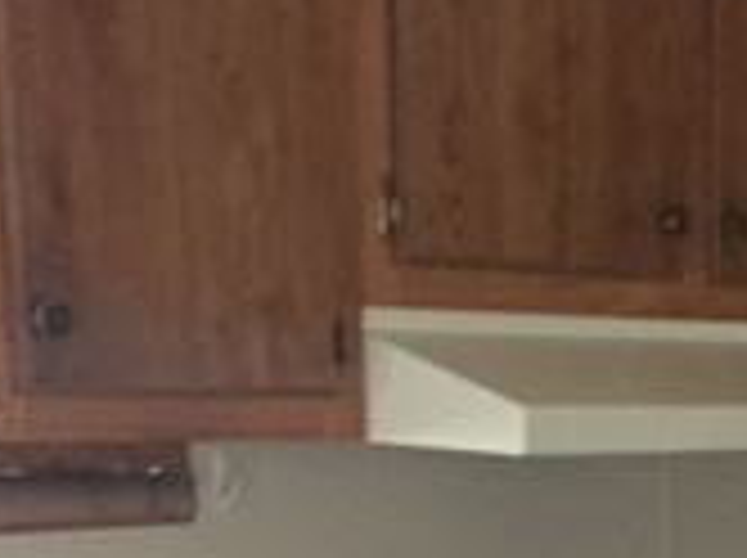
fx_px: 2413
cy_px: 954
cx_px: 1008
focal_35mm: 112
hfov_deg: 16.5
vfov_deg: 12.3
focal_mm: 4.15
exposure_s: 1/15
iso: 250
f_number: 2.2
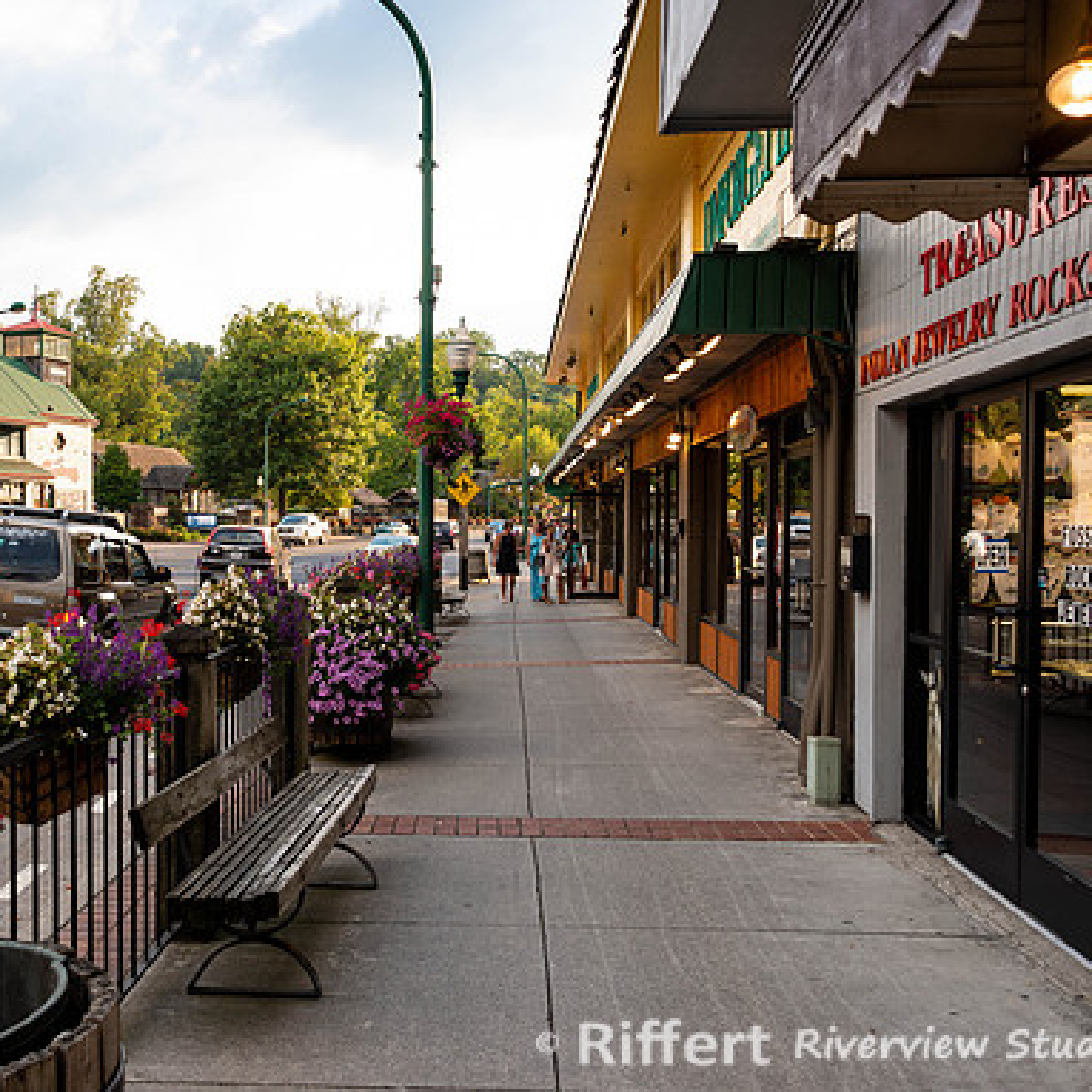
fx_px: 1285
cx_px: 345
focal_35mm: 36
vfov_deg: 46.0
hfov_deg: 45.2
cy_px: 543
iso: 100
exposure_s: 1/80
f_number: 5.6
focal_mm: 28
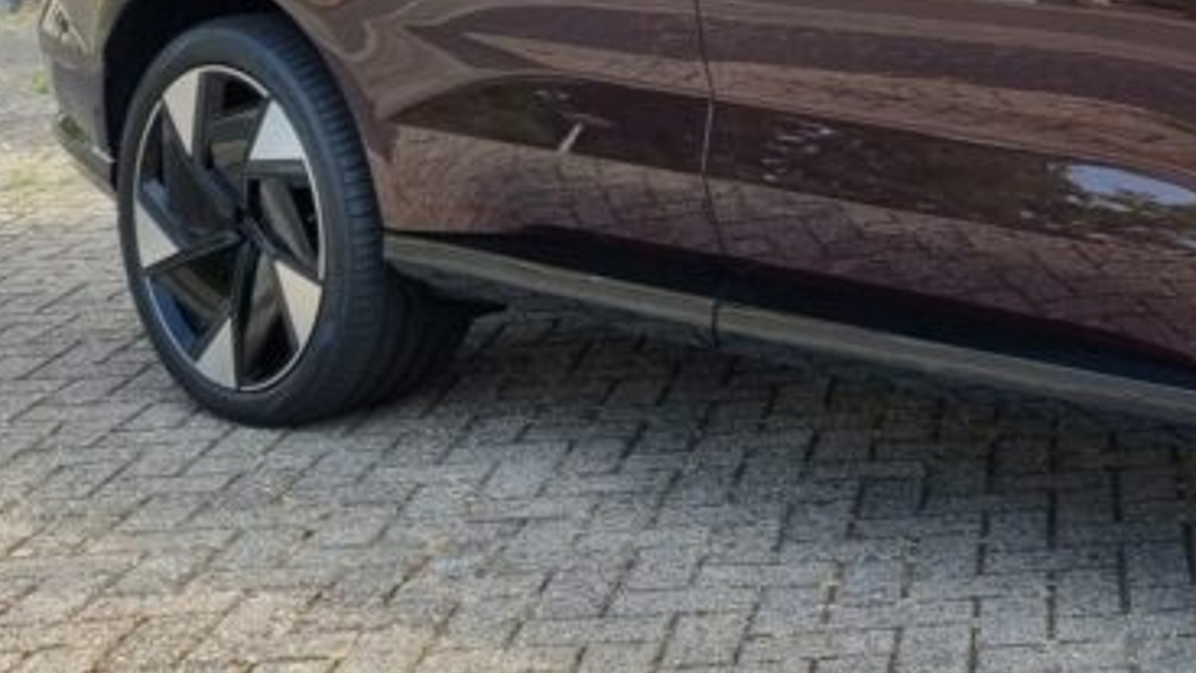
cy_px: 7
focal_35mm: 77
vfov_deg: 15.4
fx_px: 2442
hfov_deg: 25.4
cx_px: 1346
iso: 50
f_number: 1.8
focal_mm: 5.4
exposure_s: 1/1408
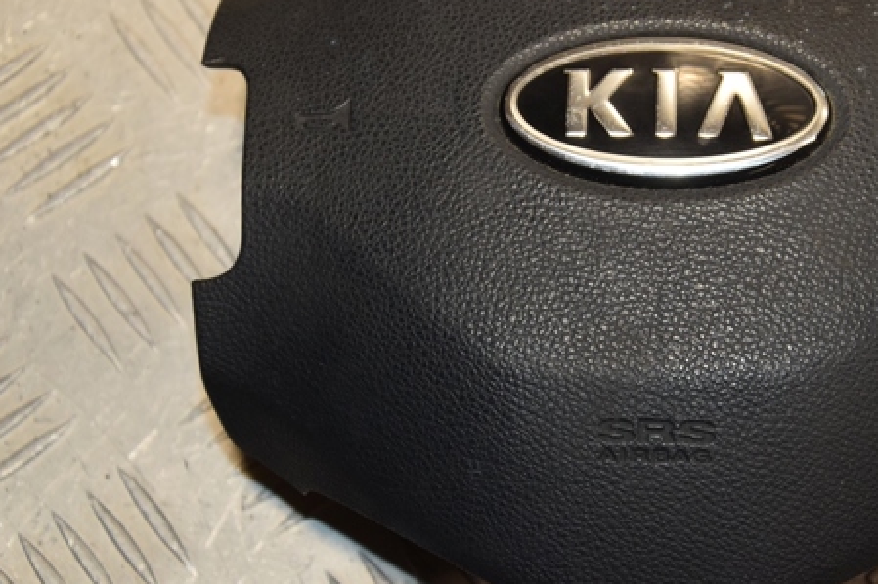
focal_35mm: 107
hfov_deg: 19.0
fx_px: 2609
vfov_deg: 12.8
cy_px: 258
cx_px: 602
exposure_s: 1/200
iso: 800
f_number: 6.3
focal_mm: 50
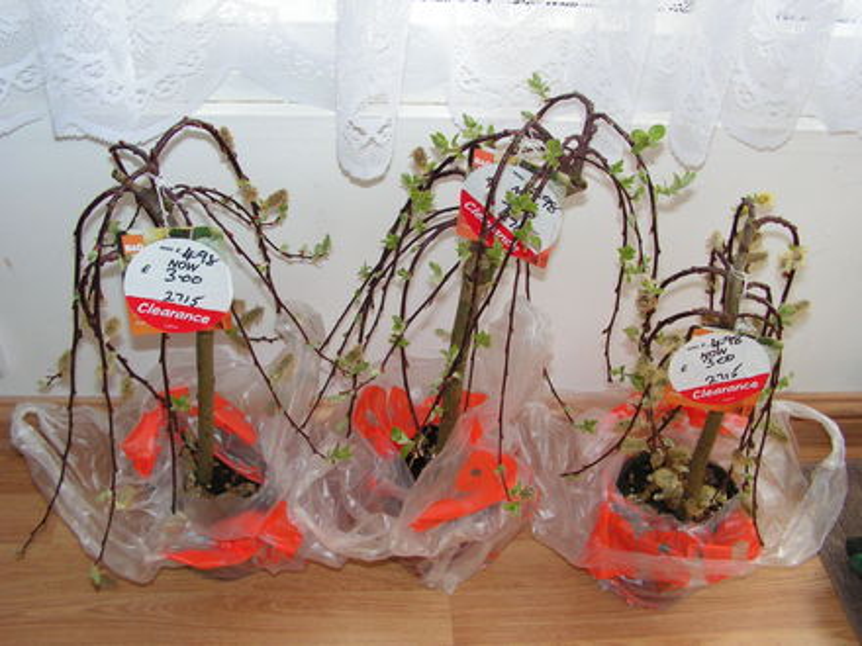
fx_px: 946
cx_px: 431
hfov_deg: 49.0
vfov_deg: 37.7
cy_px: 323
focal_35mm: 38
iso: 200
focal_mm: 6.4
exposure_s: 1/40
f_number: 3.2
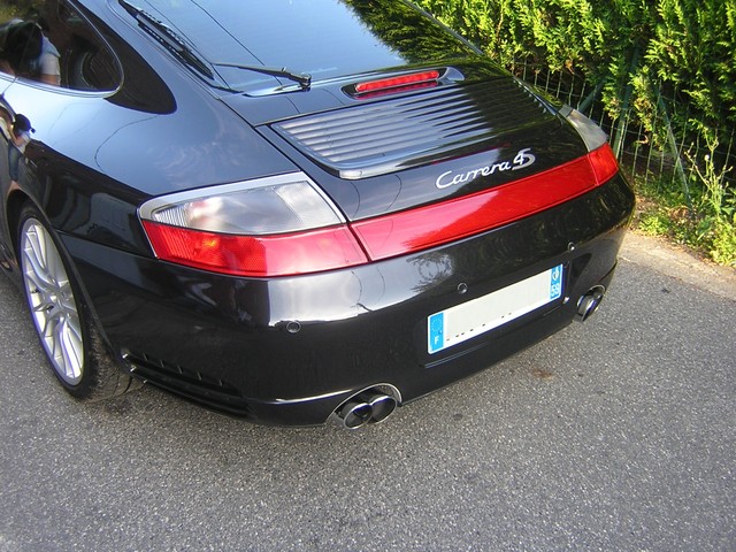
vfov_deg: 39.7
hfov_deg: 51.4
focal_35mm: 36
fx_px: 765
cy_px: 276
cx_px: 368
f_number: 2.6
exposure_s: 1/53.8
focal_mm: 4.7
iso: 100
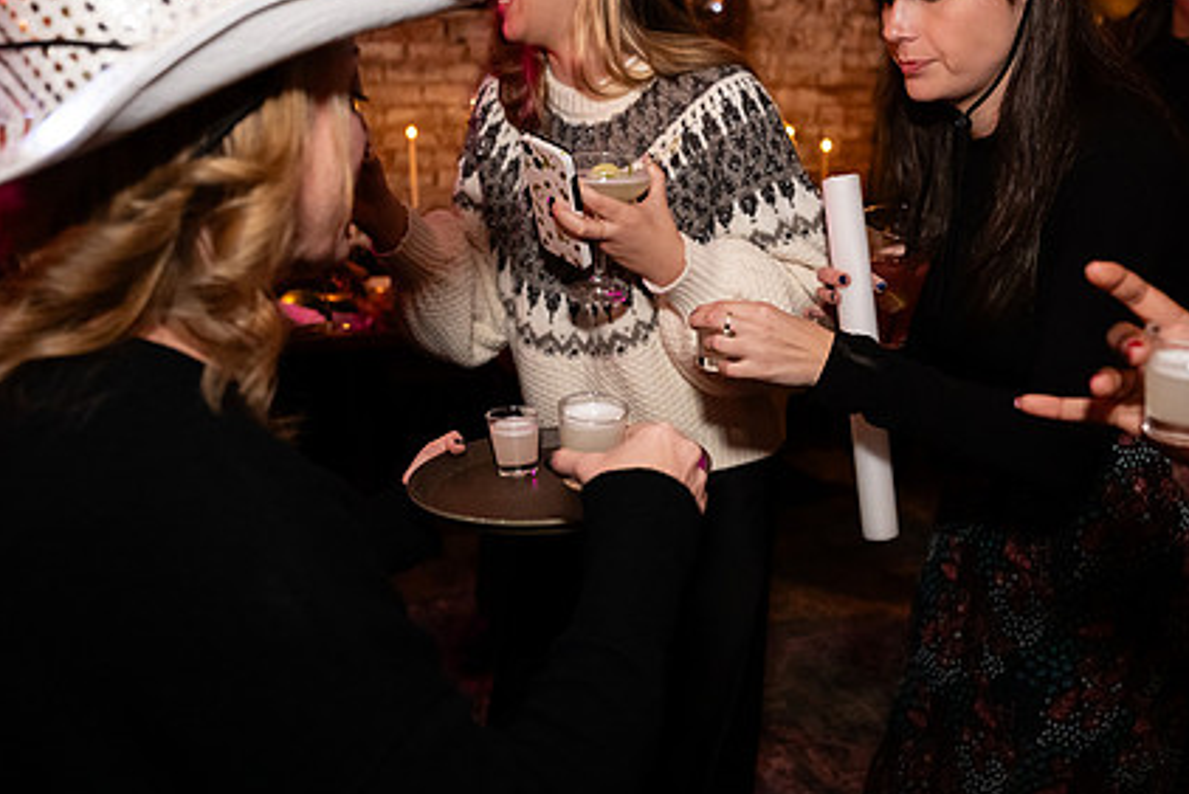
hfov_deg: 57.1
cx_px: 634
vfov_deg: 40.0
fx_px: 1091
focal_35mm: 33
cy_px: 393
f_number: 2.8
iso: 3200
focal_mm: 24
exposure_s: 1/100
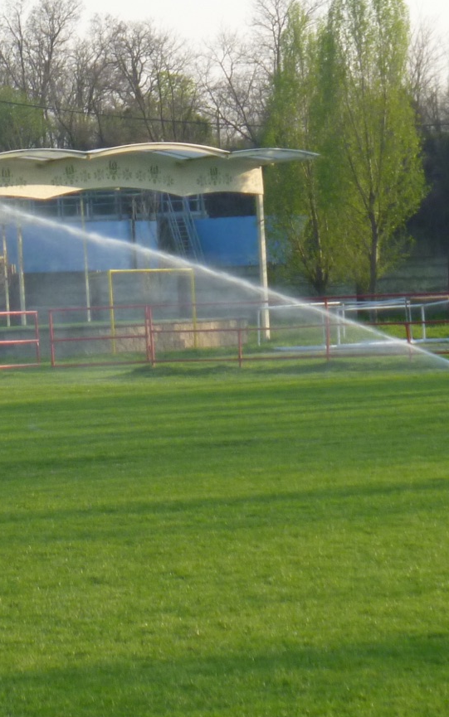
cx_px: -28
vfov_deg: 10.1
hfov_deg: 6.3
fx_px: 4051
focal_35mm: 207
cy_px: 408
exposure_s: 1/250
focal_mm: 15.6
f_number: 5.4
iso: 160
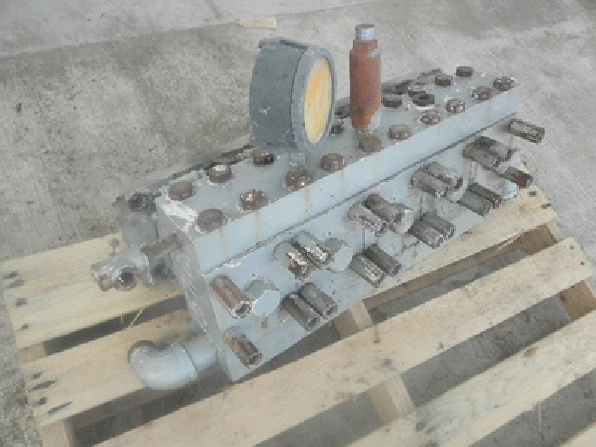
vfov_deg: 49.7
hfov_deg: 63.4
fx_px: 482
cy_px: 224
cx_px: 298
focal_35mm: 28
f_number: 3
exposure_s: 1/200
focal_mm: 5
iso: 64
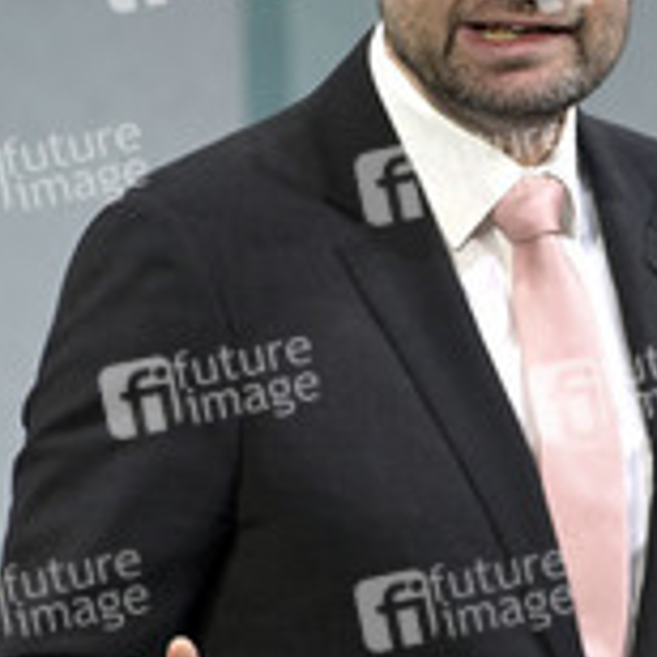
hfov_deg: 1.4
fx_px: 26777
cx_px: 523
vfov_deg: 1.4
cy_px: 282
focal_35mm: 1247
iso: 2500
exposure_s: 1/640
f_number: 5.6
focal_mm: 500
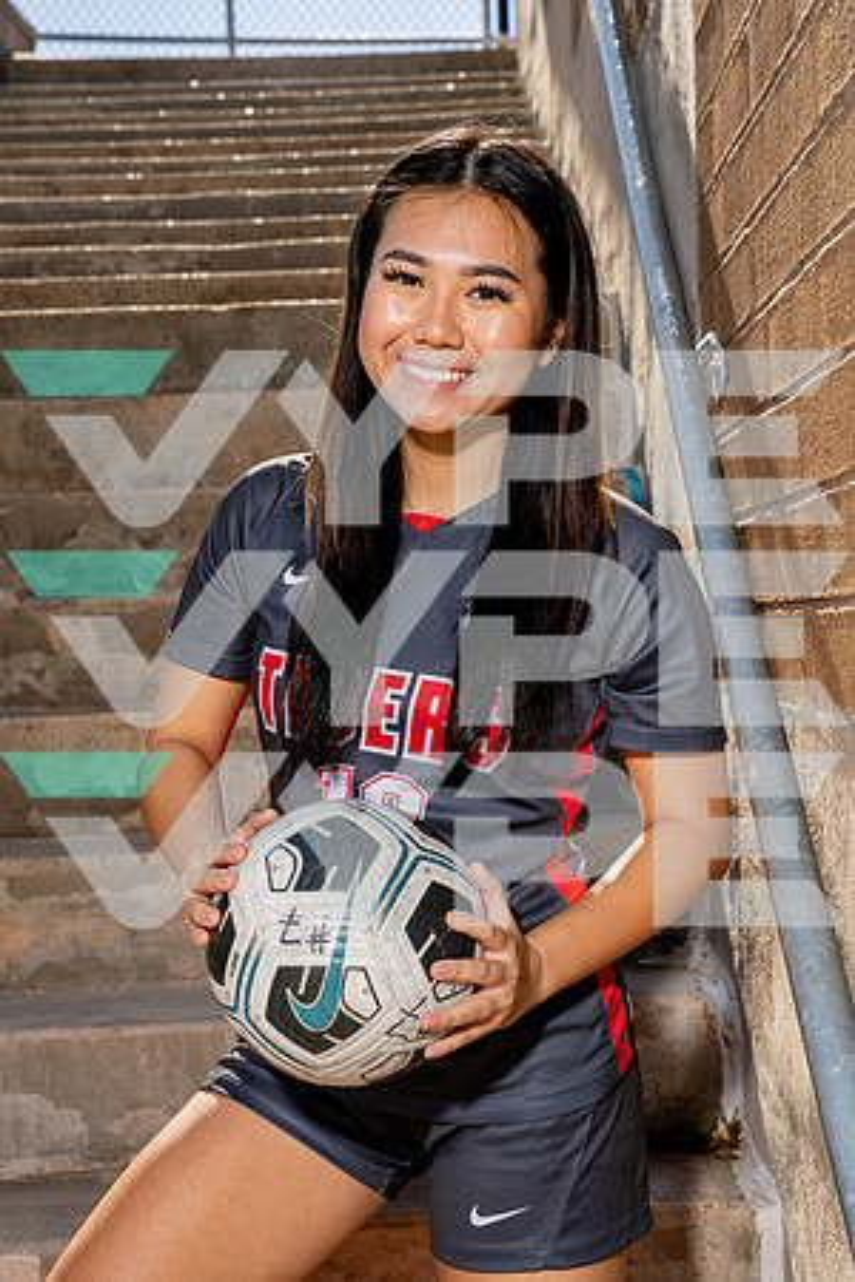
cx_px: 428
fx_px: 2173
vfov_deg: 32.9
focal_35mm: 61
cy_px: 641
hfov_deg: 22.3
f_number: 8
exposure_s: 1/250
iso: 100
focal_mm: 61
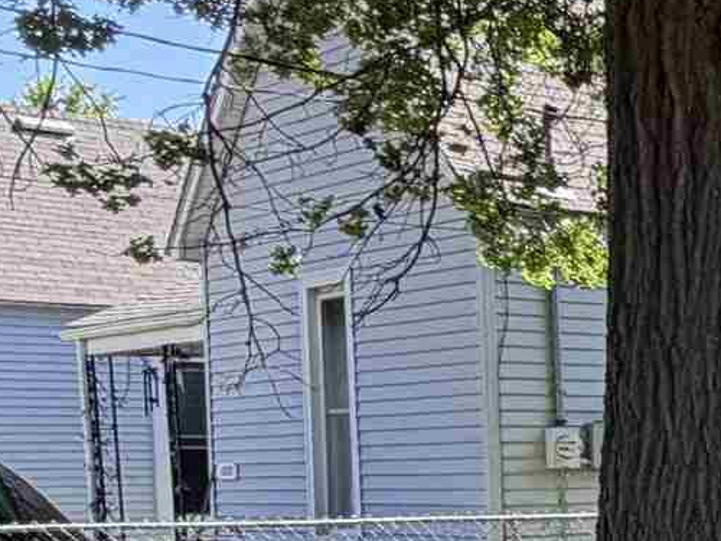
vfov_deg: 16.8
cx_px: 1422
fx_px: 1791
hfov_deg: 17.1
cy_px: 557
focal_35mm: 86
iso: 50
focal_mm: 2.22
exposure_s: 1/233
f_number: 2.2
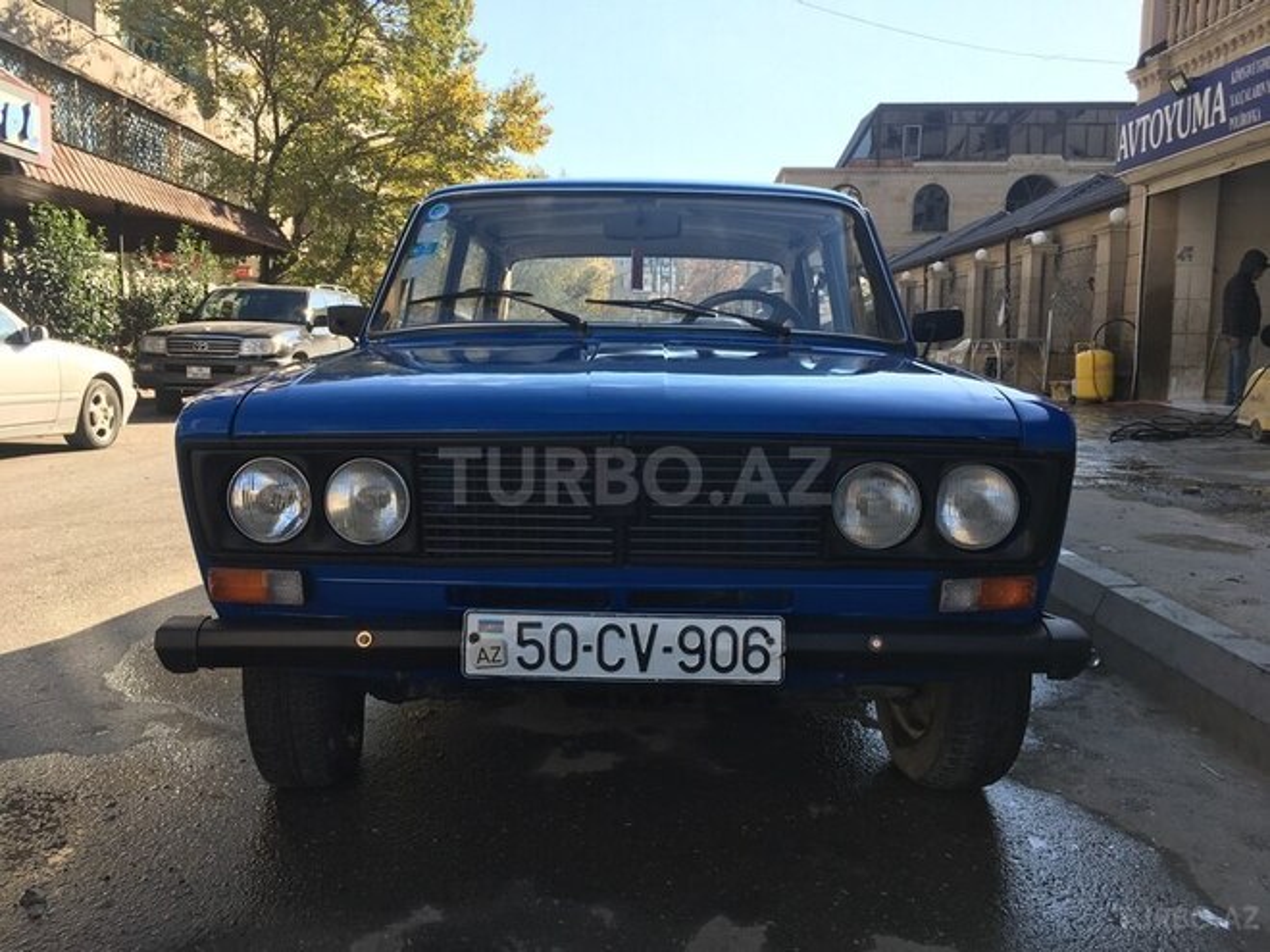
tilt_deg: -4.6
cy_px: 476
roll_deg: -1.6
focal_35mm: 29
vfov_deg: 48.2
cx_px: 635
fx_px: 1064
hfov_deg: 61.7
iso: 25
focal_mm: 4.15
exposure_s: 1/478
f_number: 2.2
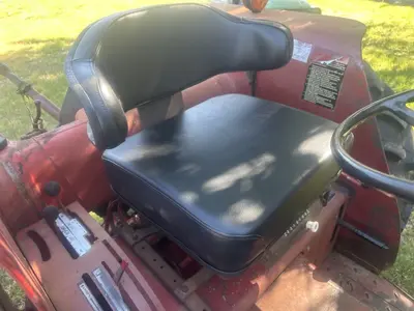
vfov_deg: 56.8
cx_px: 207
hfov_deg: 71.6
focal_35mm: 24
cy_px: 156
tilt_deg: -31.6
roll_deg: +5.0
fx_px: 287
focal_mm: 6.86
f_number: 1.78
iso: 80
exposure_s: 1/121
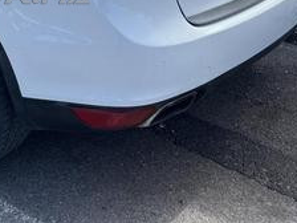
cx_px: -28
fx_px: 601
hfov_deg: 25.8
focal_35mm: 70
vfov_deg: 20.1
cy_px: -23
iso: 80
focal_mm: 6.76
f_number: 1.78
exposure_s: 1/2174
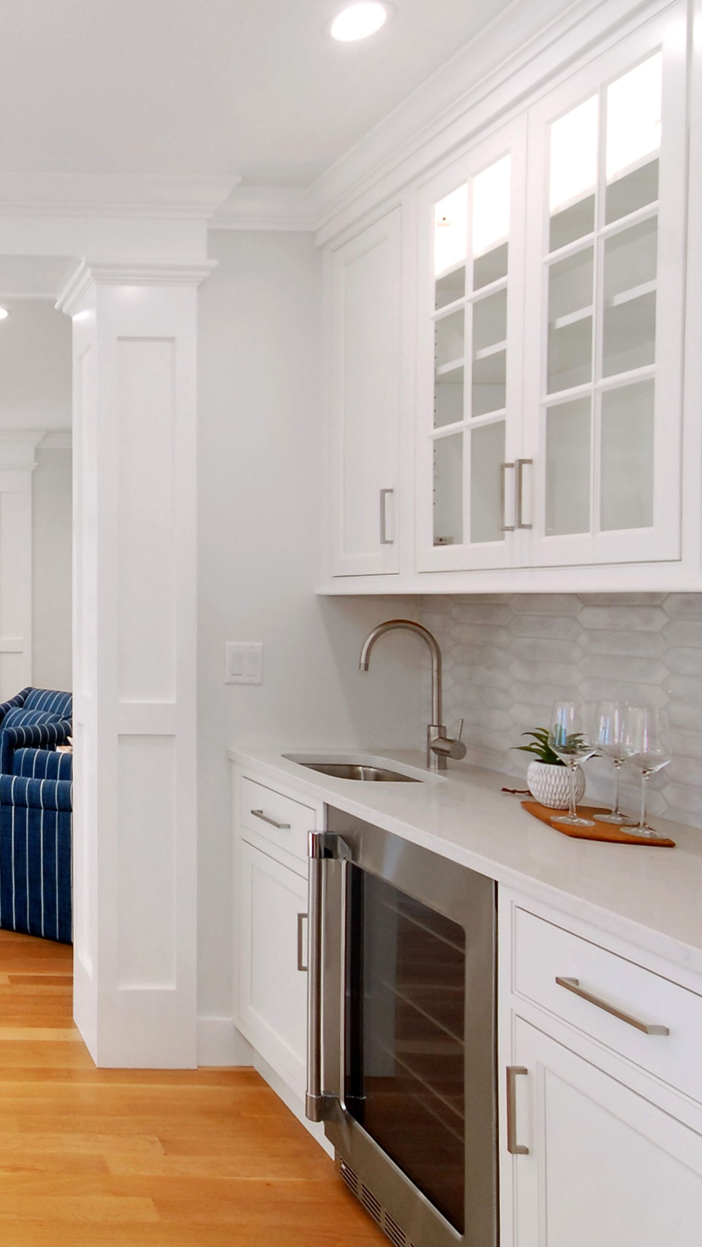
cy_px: 635
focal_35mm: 24
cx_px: 62
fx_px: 794
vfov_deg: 76.3
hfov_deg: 43.3
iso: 400
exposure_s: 1/50
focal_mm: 10
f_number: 5.6
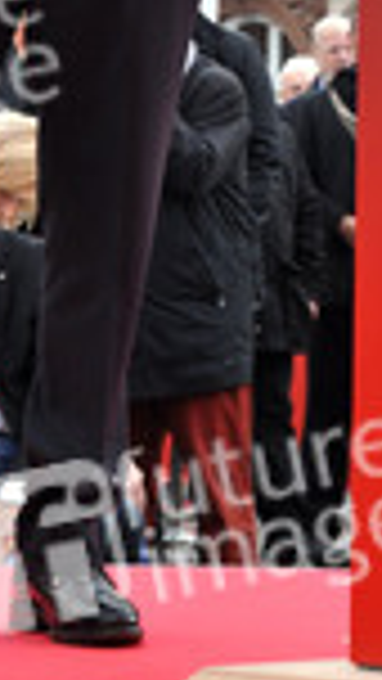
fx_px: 3887
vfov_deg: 9.8
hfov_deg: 5.6
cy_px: -149
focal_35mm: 216
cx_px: 319
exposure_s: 1/160
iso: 400
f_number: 8
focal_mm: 52
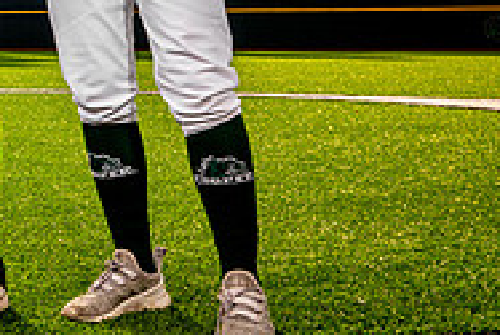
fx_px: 1293
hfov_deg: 19.7
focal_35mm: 93
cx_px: -193
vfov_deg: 14.2
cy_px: -90
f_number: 11
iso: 100
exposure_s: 1/125
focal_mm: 30
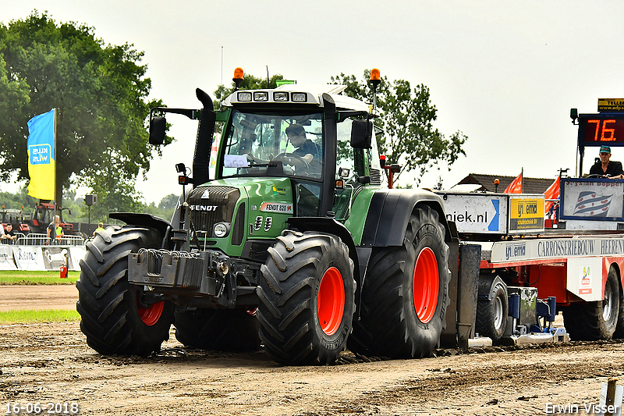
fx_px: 2729
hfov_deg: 13.0
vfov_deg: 8.7
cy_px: 208
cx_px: 312
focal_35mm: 158
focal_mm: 105
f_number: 9
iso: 500
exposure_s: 1/1000
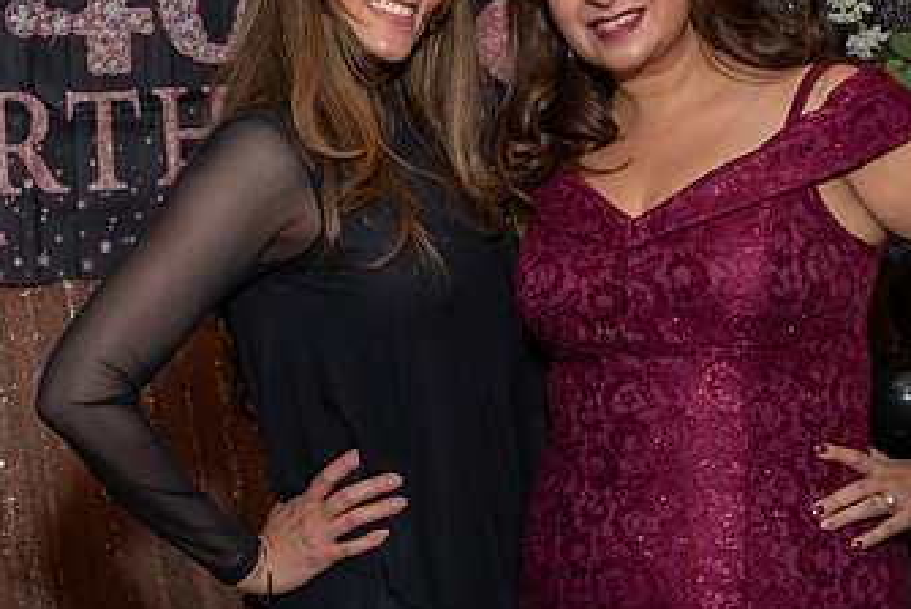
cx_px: 325
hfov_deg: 24.4
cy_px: 214
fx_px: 2102
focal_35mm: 83
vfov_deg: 16.5
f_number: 9
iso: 640
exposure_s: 1/250
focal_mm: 30
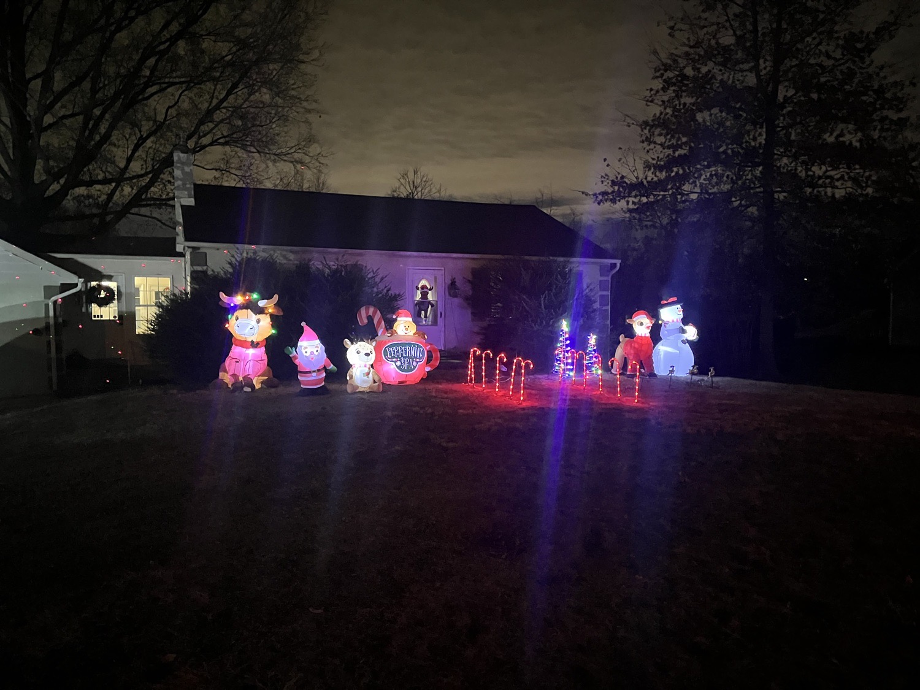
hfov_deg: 67.3
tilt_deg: -3.2
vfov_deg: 53.1
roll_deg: +0.5
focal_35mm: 26
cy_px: 345
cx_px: 460
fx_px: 691
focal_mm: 5.1
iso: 6400
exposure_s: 1/17
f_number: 1.6
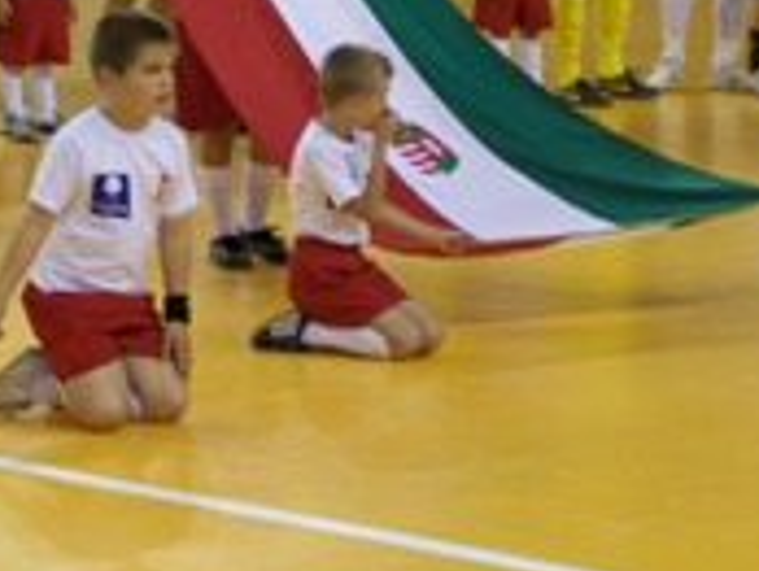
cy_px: -22
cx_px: -48
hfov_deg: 10.4
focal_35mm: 188
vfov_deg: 7.9
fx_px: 4128
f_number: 3.2
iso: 80
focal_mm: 13.7
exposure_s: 1/45
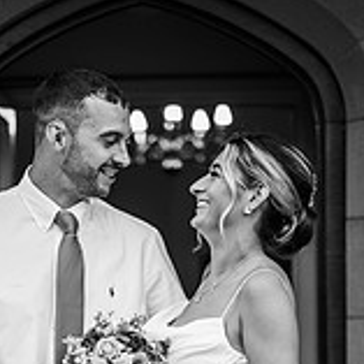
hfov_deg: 8.4
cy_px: 494
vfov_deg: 8.3
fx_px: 2463
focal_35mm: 207
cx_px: 117
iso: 110
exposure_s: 1/200
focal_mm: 85
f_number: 2
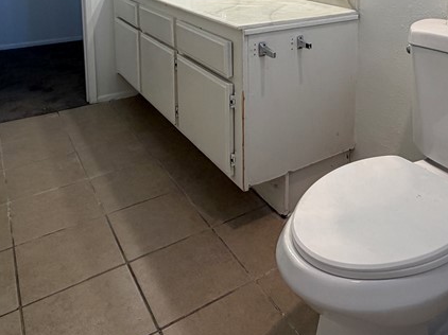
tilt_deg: -7.8
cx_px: 288
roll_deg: -0.3
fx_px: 440
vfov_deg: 36.9
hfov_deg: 53.2
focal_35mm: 34
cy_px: -10
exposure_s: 1/120
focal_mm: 2.22
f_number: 2.2
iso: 125
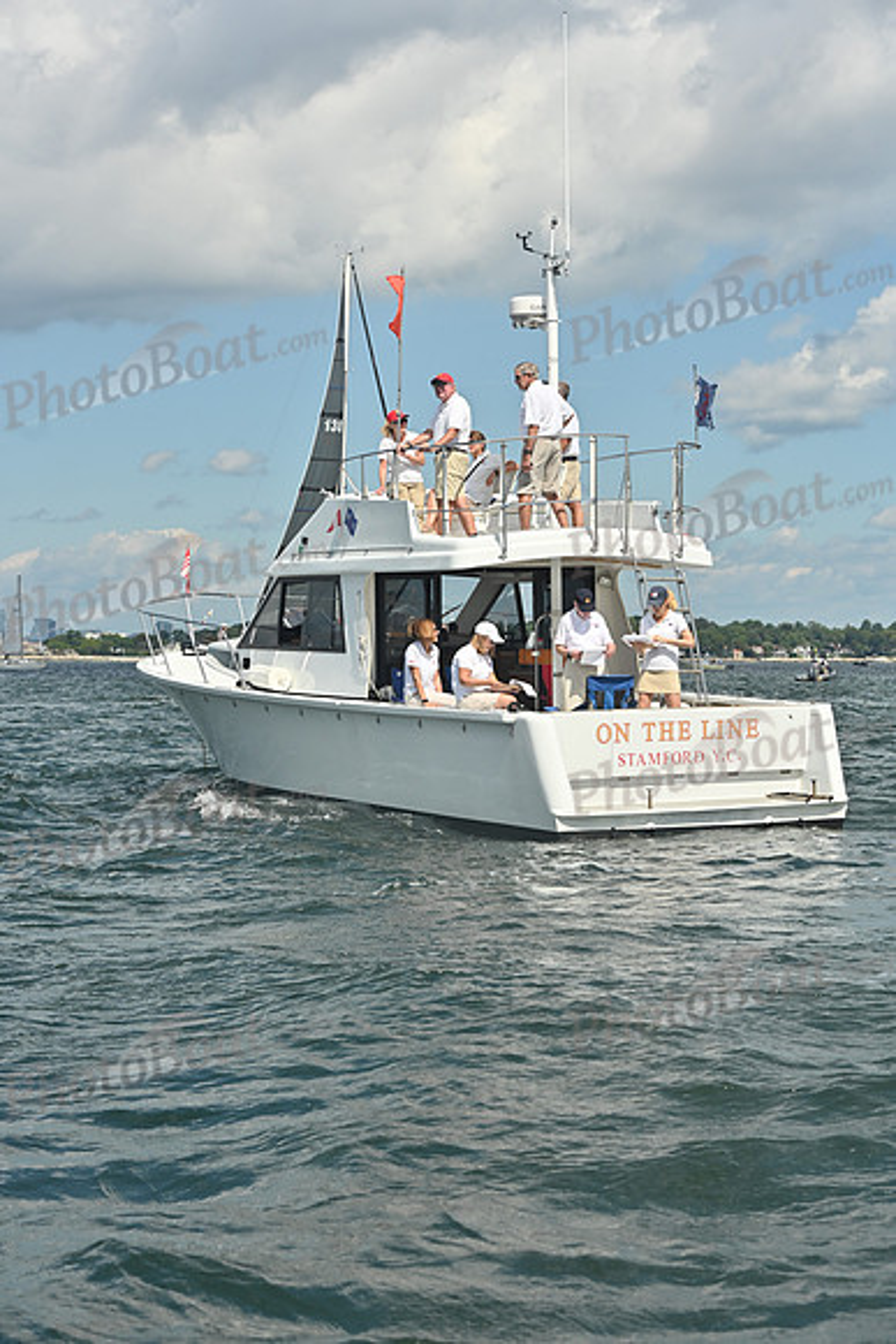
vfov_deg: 28.8
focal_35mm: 70
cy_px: 672
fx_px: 2612
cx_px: 448
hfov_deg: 19.5
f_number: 7.1
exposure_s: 1/1600
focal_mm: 70
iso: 250
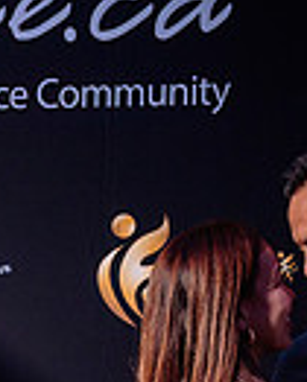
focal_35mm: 159
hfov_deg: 9.2
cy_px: 560
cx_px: -293
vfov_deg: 11.6
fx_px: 1804
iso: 800
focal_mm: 33
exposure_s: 1/125
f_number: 4
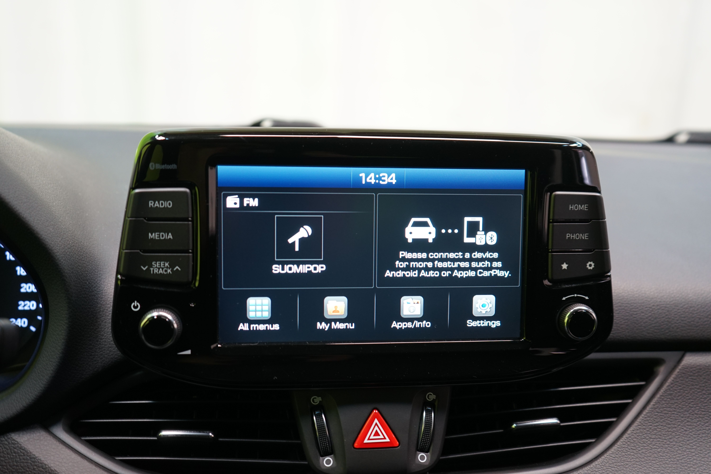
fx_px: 652
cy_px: 237
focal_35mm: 33
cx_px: 356
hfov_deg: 57.2
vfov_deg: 40.0
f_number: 4
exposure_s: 1/30
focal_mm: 33
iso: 640
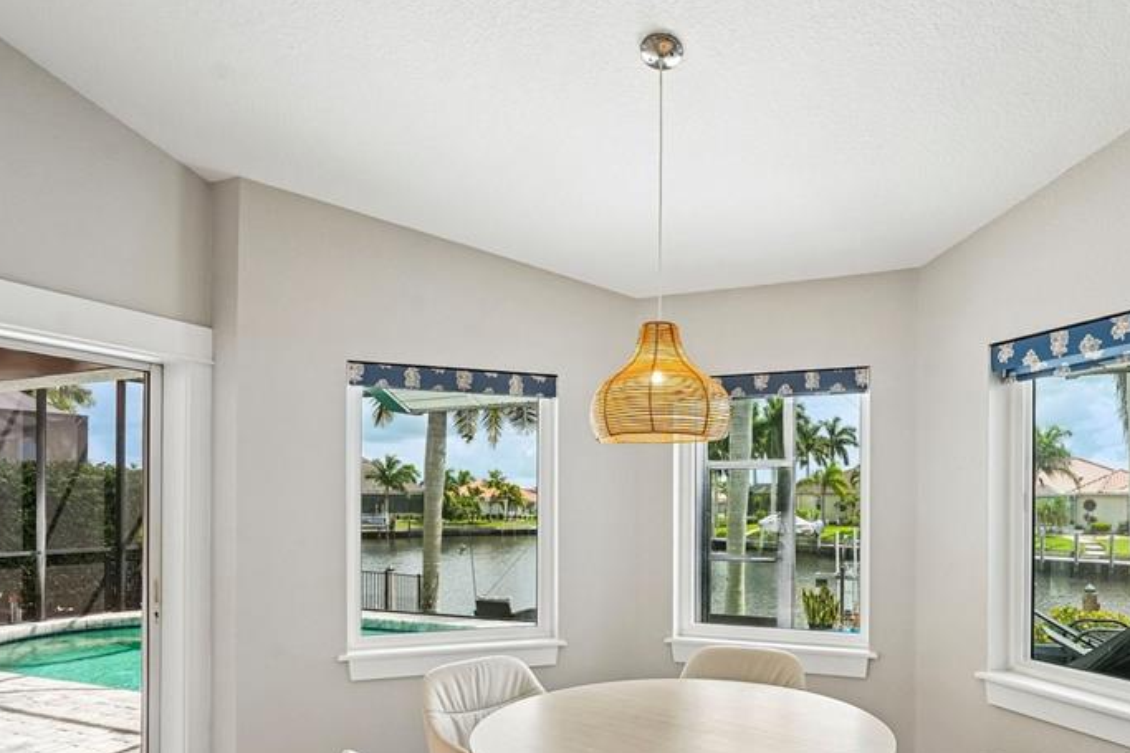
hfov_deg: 71.5
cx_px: 662
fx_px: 777
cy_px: 505
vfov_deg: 50.7
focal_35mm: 25
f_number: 8
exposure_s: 1/125
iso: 400
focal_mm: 16.5
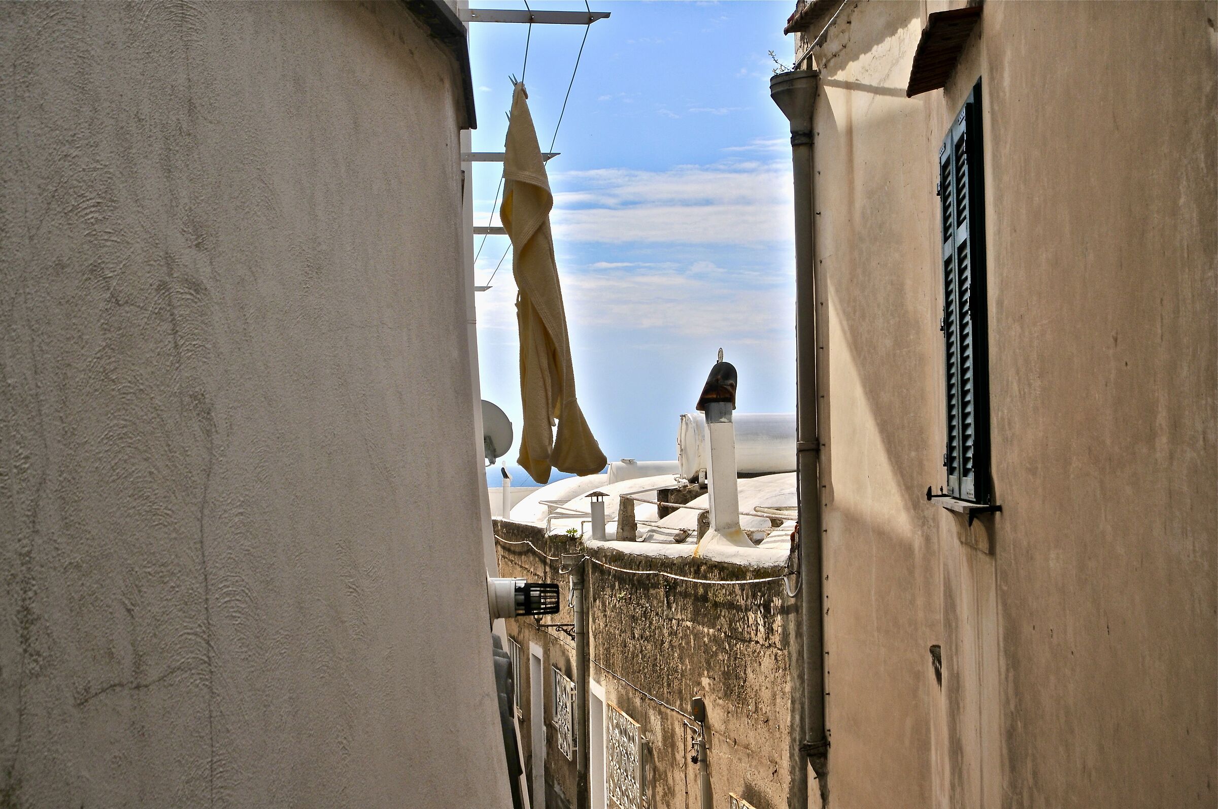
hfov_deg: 41.2
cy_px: 404
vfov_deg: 28.0
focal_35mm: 48
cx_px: 609
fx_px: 1622
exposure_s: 1/500
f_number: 11
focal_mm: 32
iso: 200
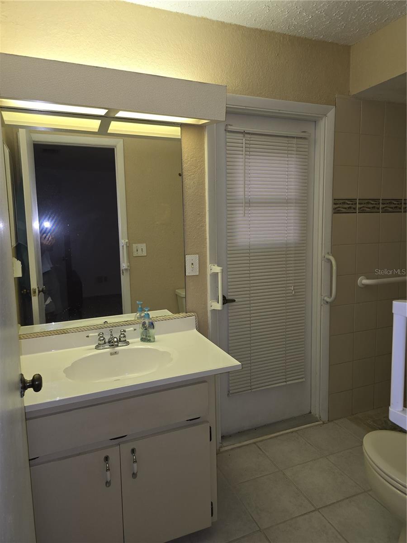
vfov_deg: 73.9
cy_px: 272
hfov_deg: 58.9
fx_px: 361
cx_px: 204
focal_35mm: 23
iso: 80
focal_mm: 6.3
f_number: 1.7
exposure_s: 1/60
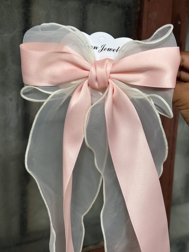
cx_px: 94
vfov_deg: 36.8
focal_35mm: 52
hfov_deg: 28.0
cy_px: 126
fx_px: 379
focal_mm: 5.96
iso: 50
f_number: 1.6
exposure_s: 1/97
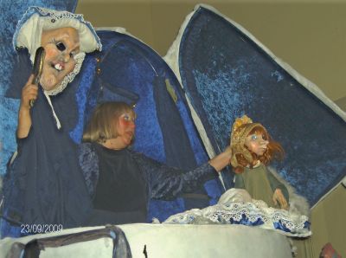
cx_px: 173
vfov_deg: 20.9
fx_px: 698
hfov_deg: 27.8
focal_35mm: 70
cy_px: 129
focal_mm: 11.6
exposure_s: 1/91.3
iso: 200
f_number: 3.7
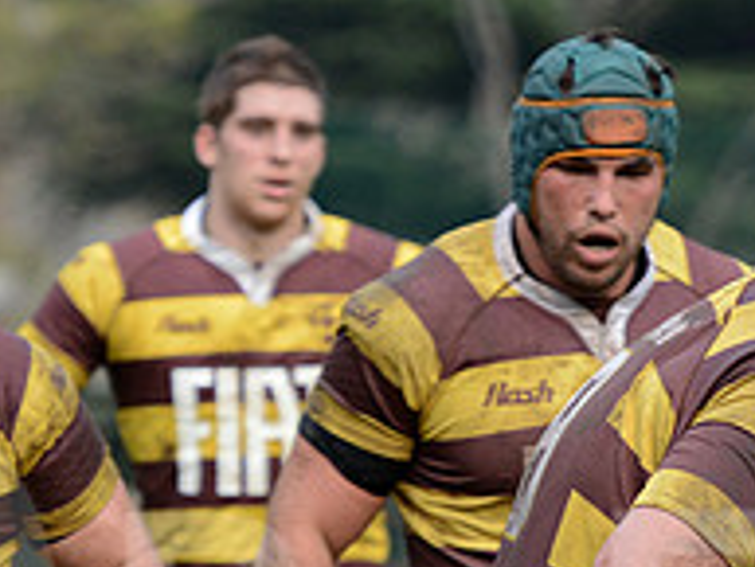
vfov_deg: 2.9
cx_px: 442
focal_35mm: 521
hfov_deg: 3.8
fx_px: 11370
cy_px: 628
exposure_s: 1/800
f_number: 4
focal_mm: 180
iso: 500
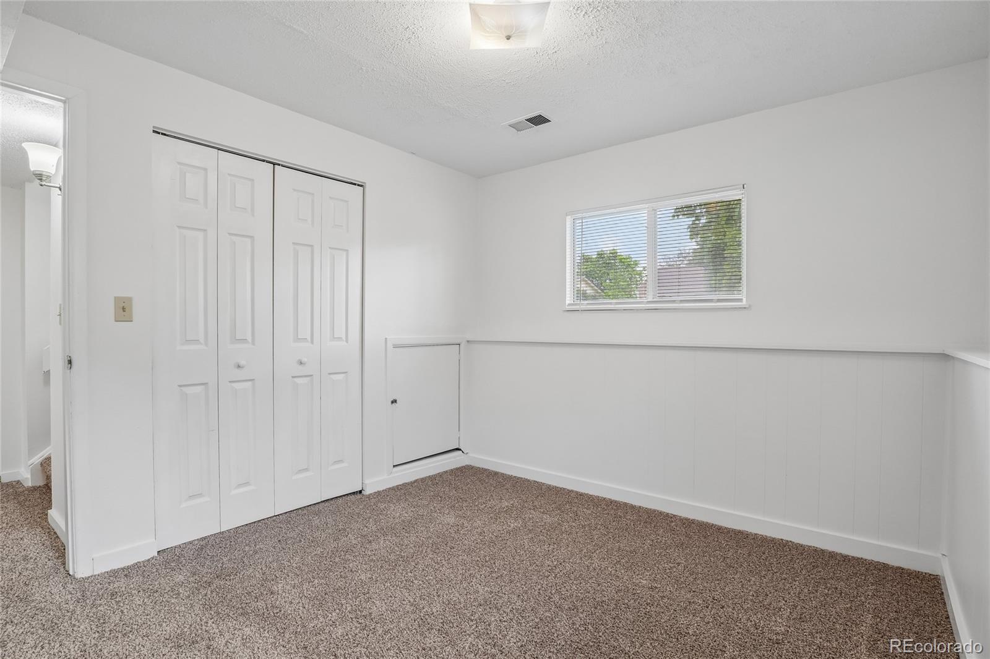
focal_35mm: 16
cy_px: 330
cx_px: 495
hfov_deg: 95.0
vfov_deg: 72.0
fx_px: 454
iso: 500
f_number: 8
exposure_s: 1/20
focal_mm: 11
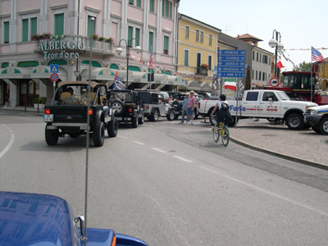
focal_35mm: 38
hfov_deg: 49.0
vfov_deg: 37.7
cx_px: 164
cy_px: 123
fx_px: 360
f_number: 7.6
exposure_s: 1/150
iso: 100
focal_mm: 8
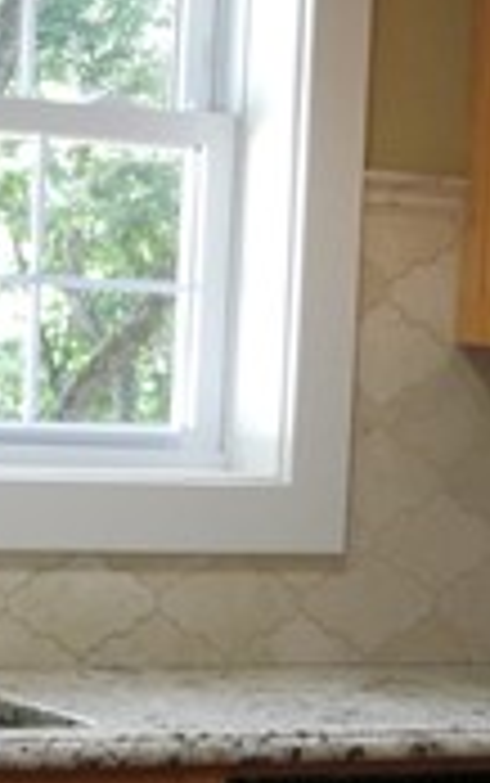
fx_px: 3456
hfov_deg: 8.0
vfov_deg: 12.9
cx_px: 652
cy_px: 603
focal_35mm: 162
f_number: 2.8
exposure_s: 1/30
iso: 110
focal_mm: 4.7
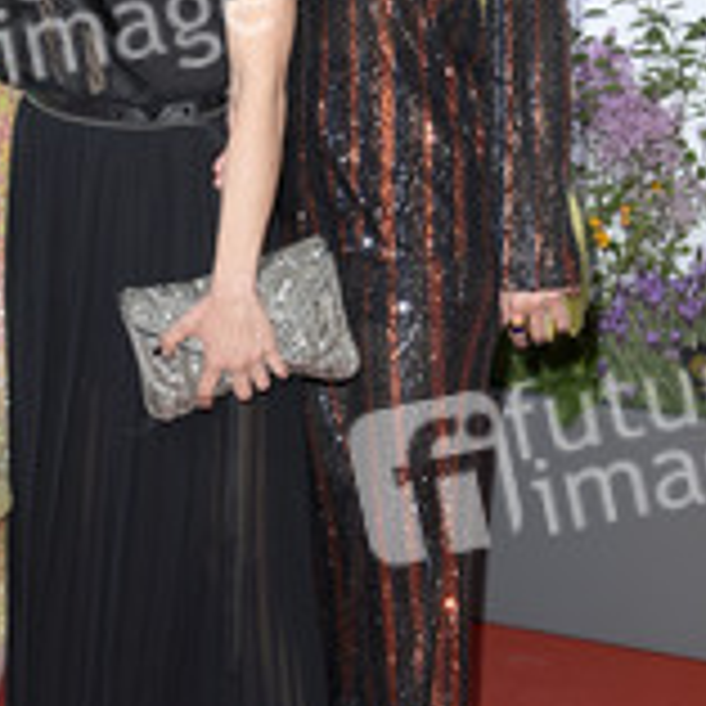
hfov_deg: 14.6
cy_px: 234
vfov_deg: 14.6
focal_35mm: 119
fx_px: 2746
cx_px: 171
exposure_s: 1/250
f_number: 6.3
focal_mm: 55
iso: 640
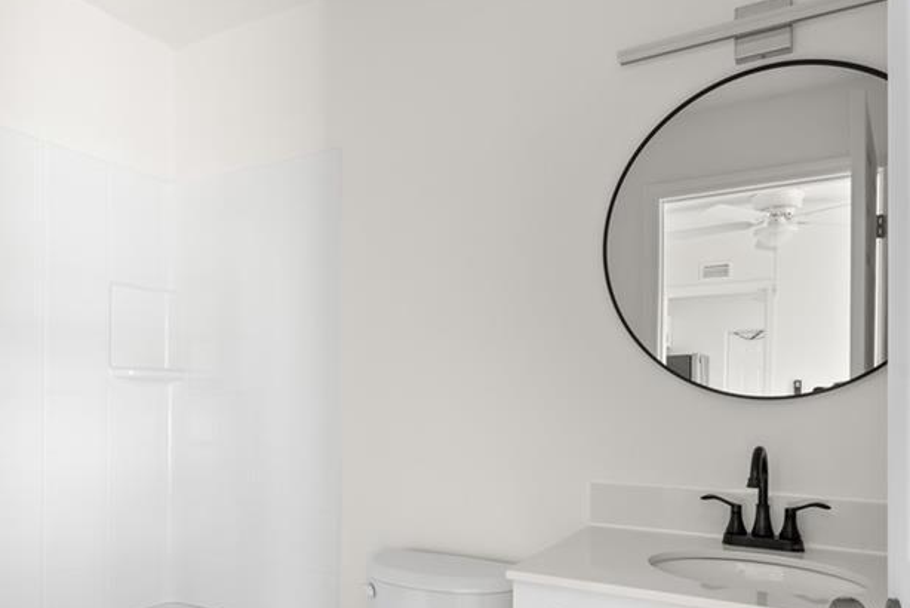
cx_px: 461
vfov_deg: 50.2
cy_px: 419
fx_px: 632
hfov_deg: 71.5
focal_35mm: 25
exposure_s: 1/2
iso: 200
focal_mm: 15
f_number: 8
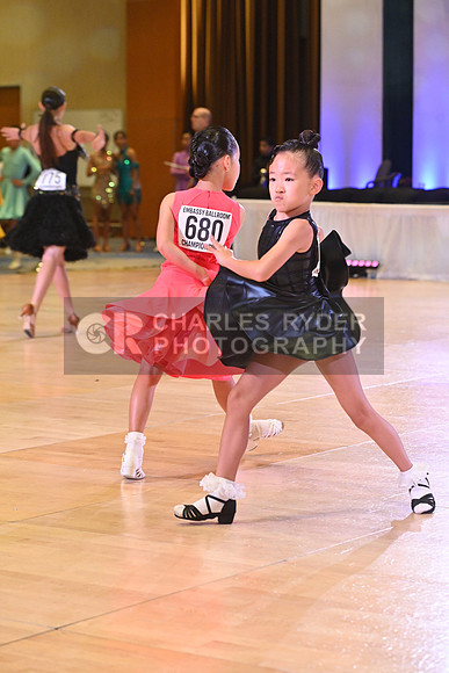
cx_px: 224
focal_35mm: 100
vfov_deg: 20.4
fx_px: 1870
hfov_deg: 13.7
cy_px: 336
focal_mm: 100
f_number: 5.6
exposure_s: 1/400
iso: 4000
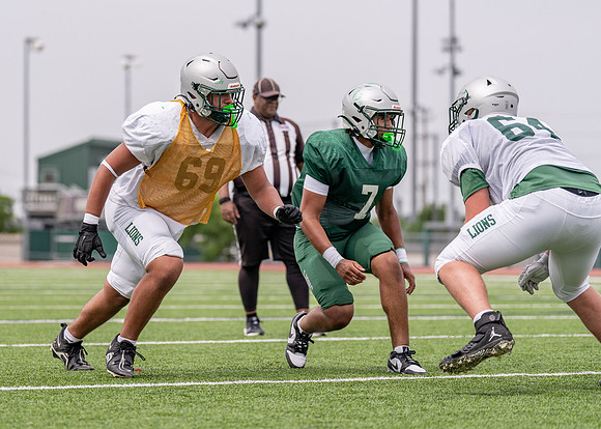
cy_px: 166
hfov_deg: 12.0
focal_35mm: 167
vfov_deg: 8.6
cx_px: 187
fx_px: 2851
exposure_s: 1/4000
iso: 250
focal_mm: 117
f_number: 2.8
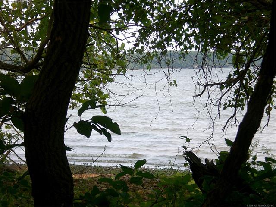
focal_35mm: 114
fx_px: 909
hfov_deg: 17.3
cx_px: 138
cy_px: 104
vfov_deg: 13.0
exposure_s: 1/125
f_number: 5.9
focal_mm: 18.9
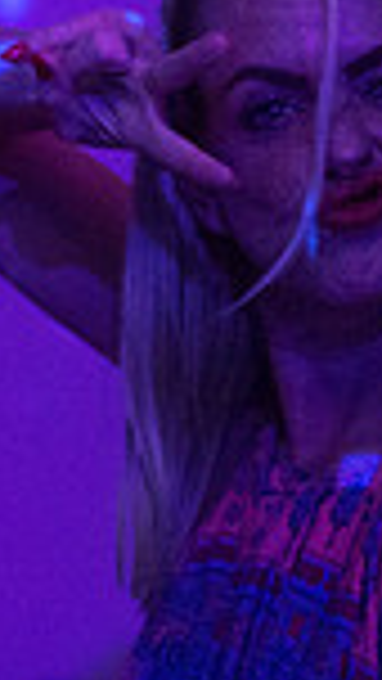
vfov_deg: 9.7
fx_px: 3995
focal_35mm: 222
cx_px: 674
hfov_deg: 5.4
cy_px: 281
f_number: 2
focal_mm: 55
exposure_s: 1/160
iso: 6400
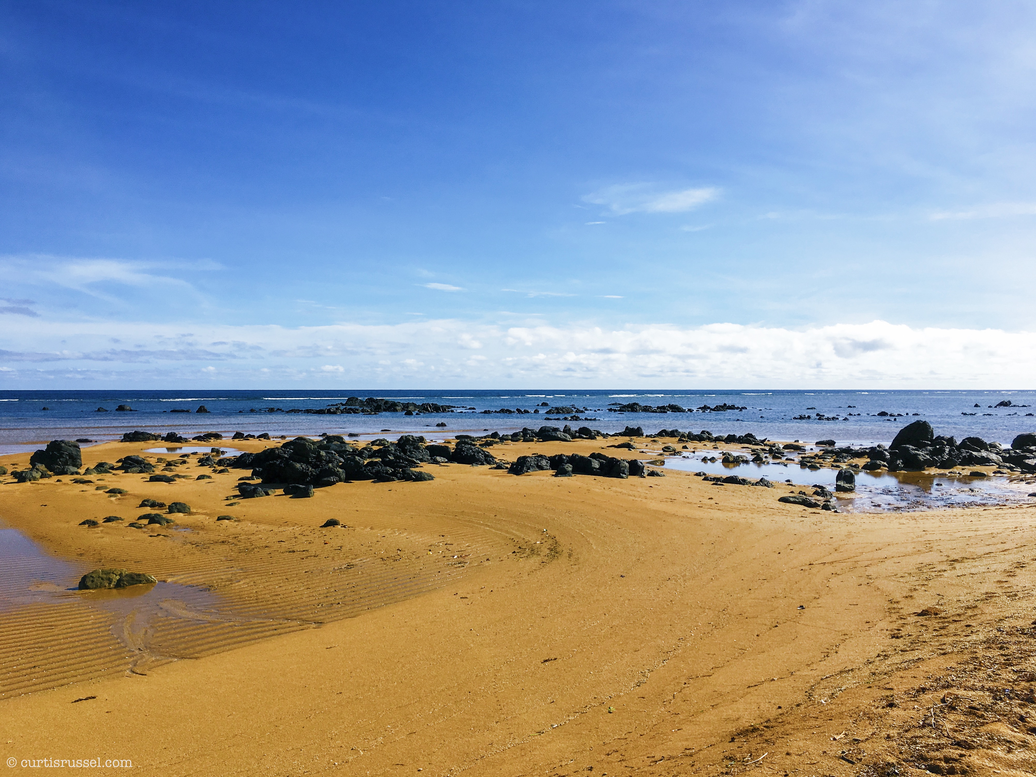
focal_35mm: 29
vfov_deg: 48.2
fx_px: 868
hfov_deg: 61.7
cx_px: 518
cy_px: 388
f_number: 2.2
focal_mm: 4.15
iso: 25
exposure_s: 1/3000
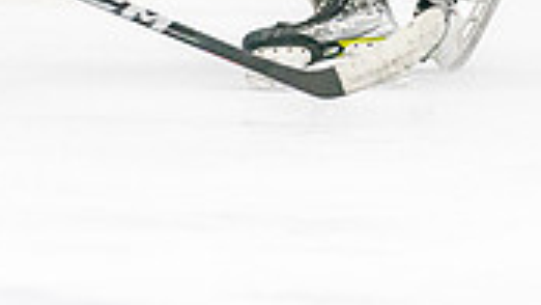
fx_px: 15081
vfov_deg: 1.2
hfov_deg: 2.1
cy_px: -125
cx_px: 259
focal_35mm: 1051
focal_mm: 200
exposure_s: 1/1250
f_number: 2.8
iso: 3200
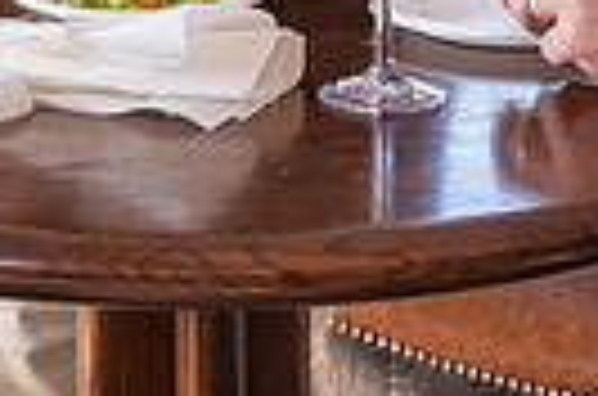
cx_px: 246
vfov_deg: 9.1
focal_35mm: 143
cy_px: -339
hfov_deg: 14.4
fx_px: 2370
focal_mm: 29
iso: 640
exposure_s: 1/320
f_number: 4.5
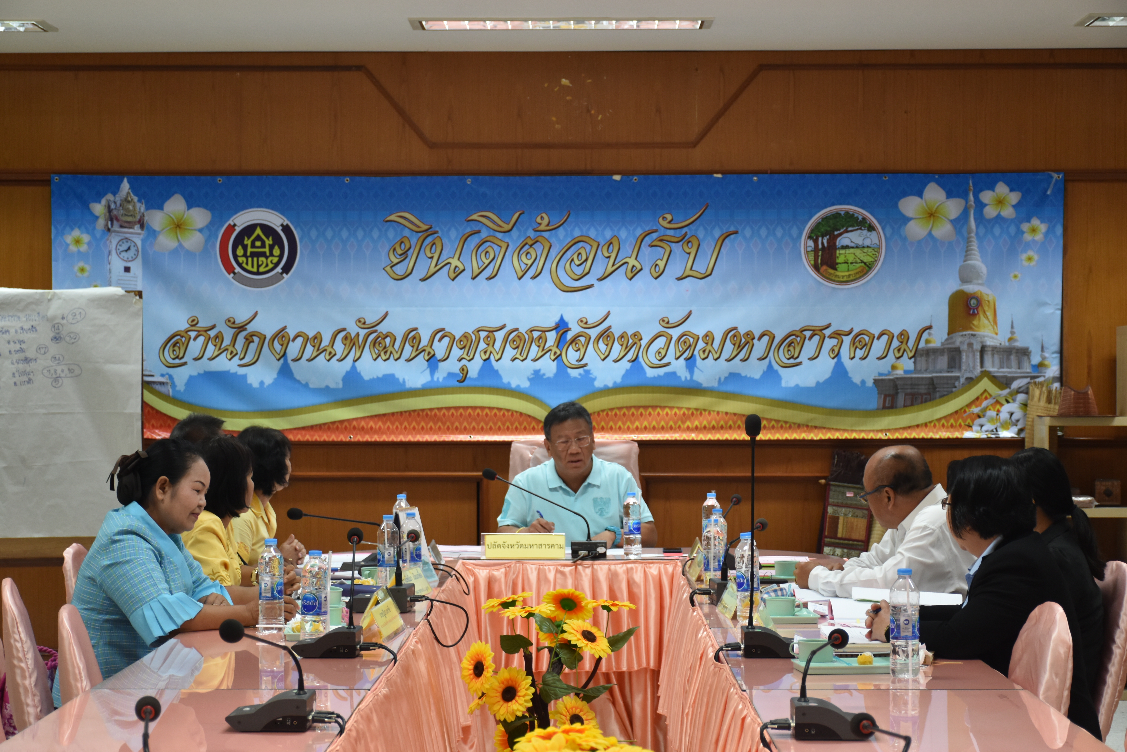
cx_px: 564
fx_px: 2254
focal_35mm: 72
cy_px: 376
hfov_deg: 28.1
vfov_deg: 18.9
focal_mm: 48
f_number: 4.5
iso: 800
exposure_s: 1/60
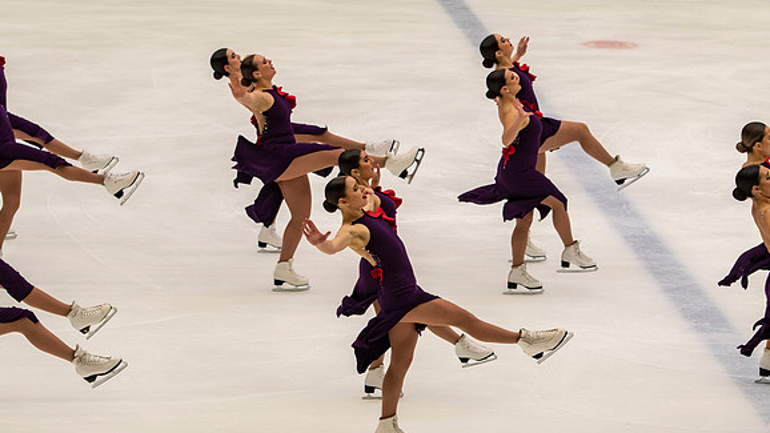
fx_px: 2899
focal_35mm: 142
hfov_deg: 15.1
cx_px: 385
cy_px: 217
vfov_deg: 8.5
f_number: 5.6
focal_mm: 90
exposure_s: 1/320
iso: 900
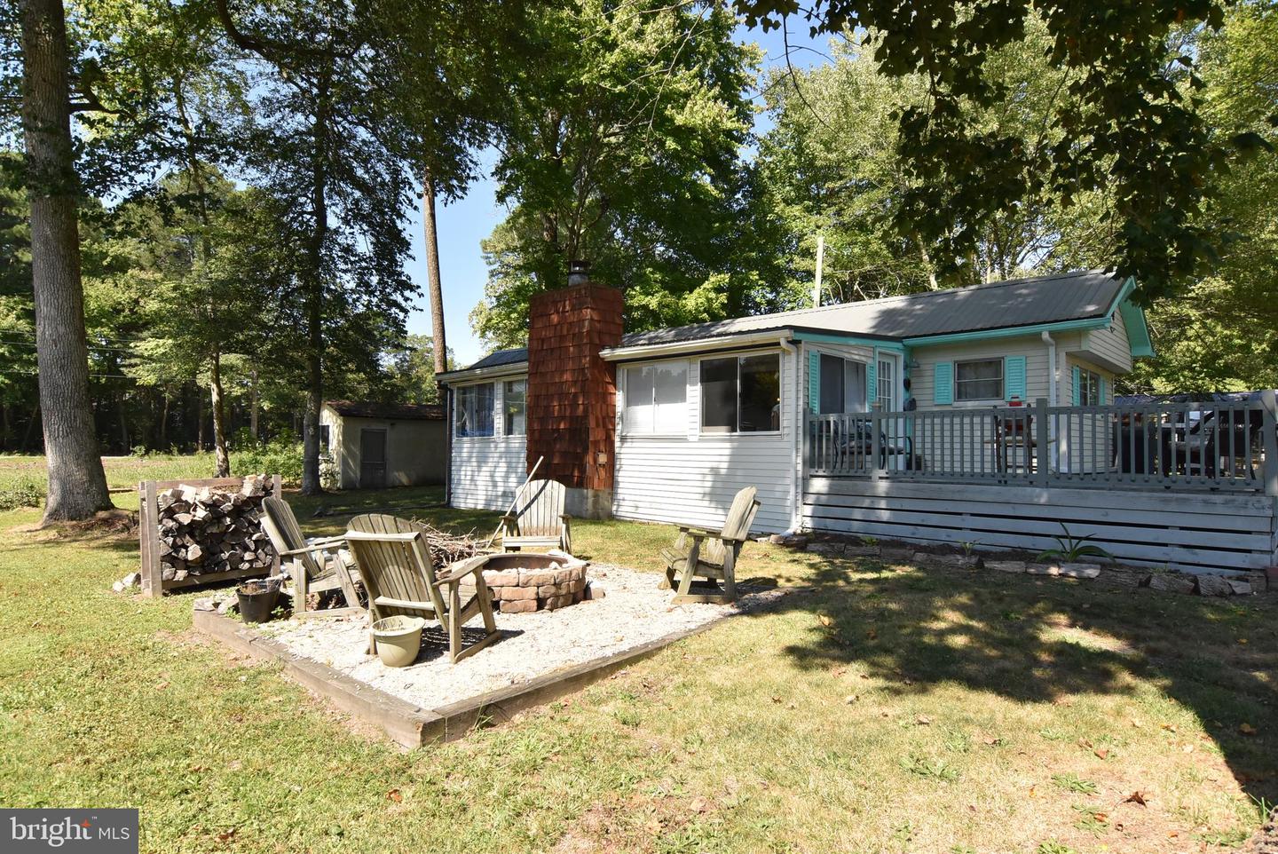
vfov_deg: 63.3
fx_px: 693
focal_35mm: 20
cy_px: 427
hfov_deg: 85.4
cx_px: 639
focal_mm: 13
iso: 800
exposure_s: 1/640
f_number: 13
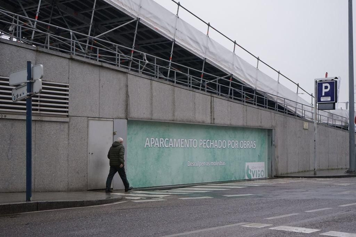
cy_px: 118
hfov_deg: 35.1
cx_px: 178
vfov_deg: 23.8
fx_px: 564
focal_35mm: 57
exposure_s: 1/160
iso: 2000
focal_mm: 57
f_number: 5
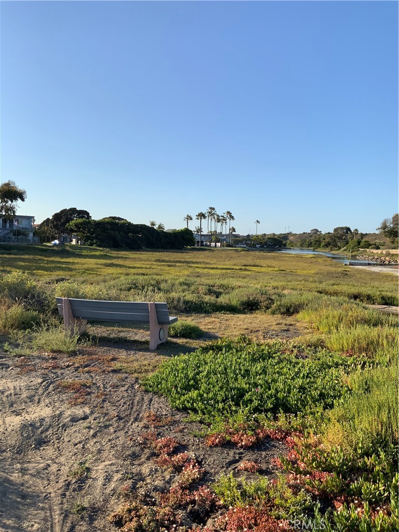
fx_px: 446
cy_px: 266
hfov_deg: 48.2
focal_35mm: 29
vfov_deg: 61.7
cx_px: 200
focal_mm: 3
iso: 16
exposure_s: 1/1912
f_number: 1.8
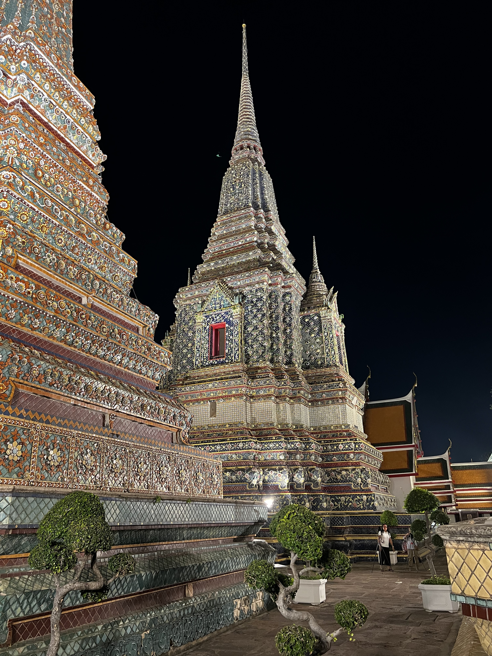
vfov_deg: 67.3
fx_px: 493
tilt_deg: +21.1
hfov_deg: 53.1
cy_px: 328
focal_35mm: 26
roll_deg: +1.5
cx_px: 246
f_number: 1.5
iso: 400
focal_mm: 5.7
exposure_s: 1/50
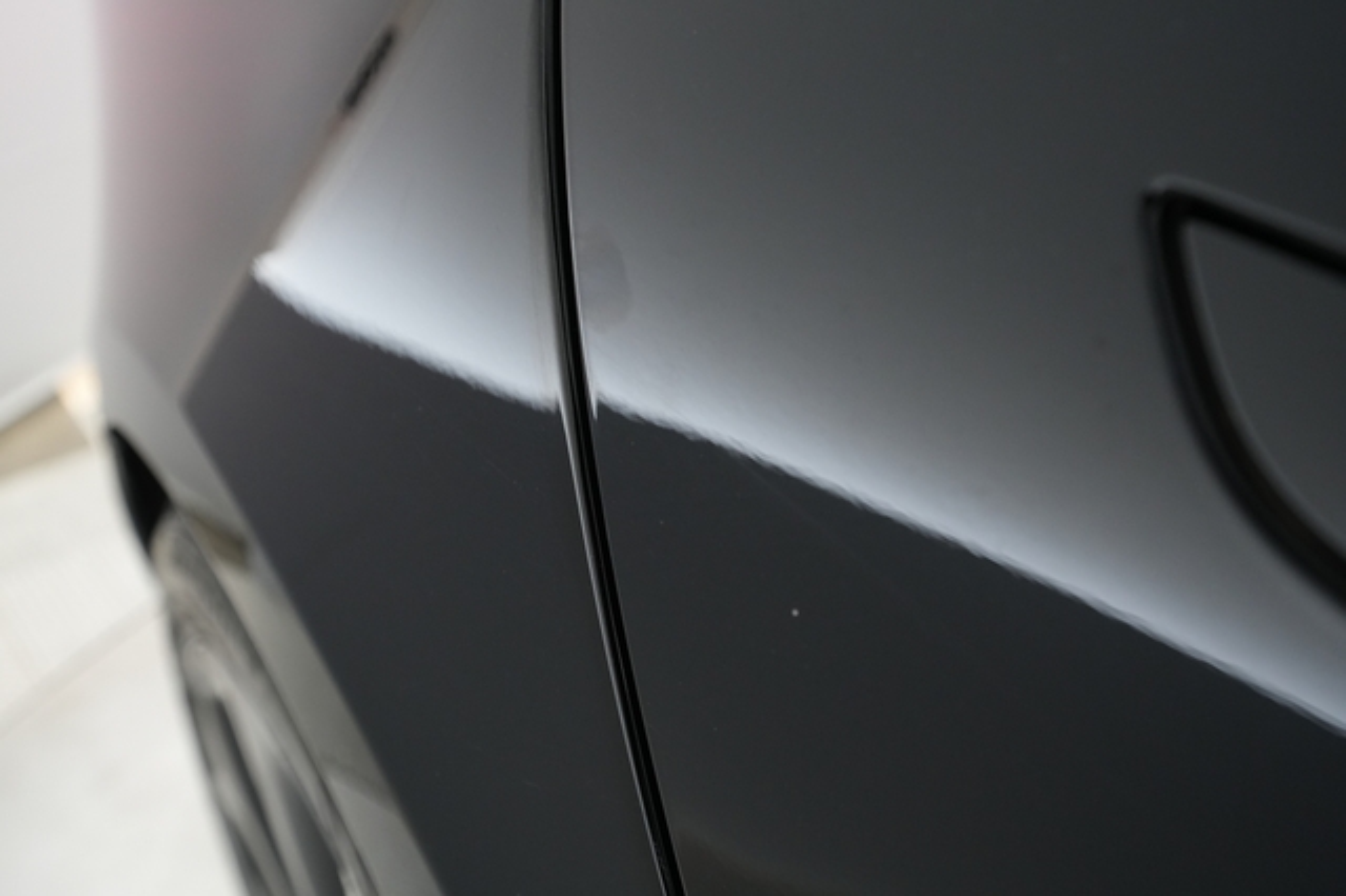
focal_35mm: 28
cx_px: 673
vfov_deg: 46.4
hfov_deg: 65.5
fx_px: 1046
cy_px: 448
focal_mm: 28
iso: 3200
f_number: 4.5
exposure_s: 1/100
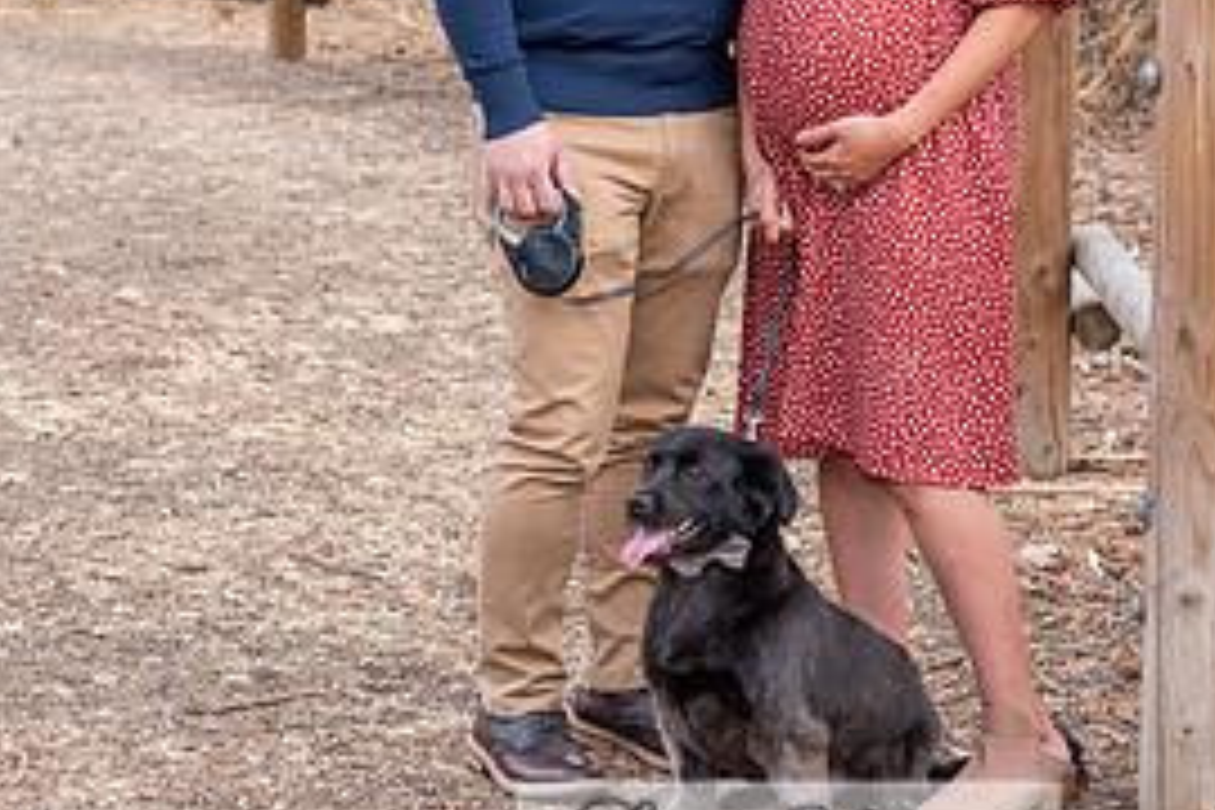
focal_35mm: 117
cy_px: 84
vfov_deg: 11.6
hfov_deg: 17.4
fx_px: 3948
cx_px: 833
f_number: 5
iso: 500
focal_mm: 48
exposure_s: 1/125
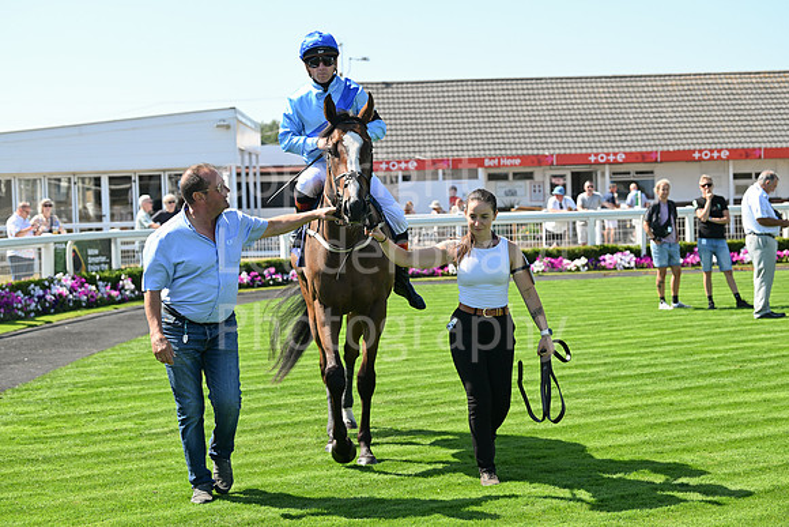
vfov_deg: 19.5
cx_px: 394
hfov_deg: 28.8
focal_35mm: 70
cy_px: 264
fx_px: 1534
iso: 400
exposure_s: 1/1250
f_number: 5
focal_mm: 70
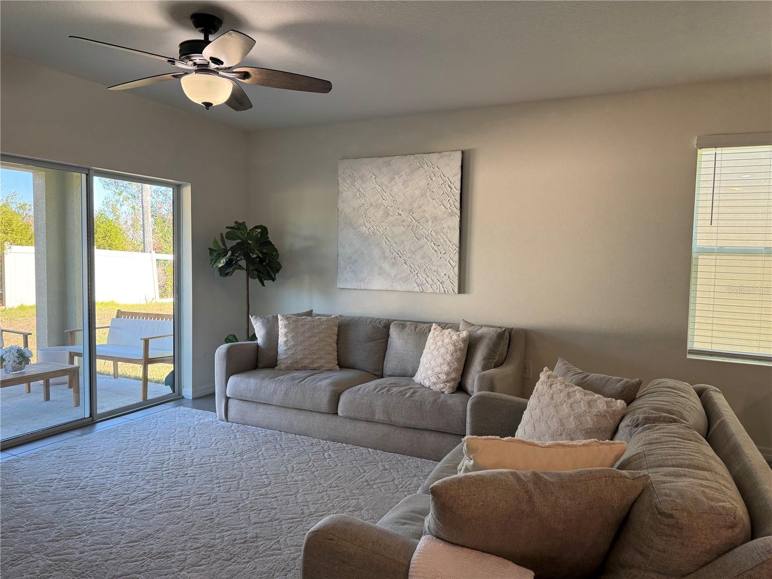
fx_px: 535
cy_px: 290
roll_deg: -0.9
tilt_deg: -3.9
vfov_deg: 56.8
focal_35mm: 24
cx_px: 386
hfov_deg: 71.6
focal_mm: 6.76
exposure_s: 1/120
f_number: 1.78
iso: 125
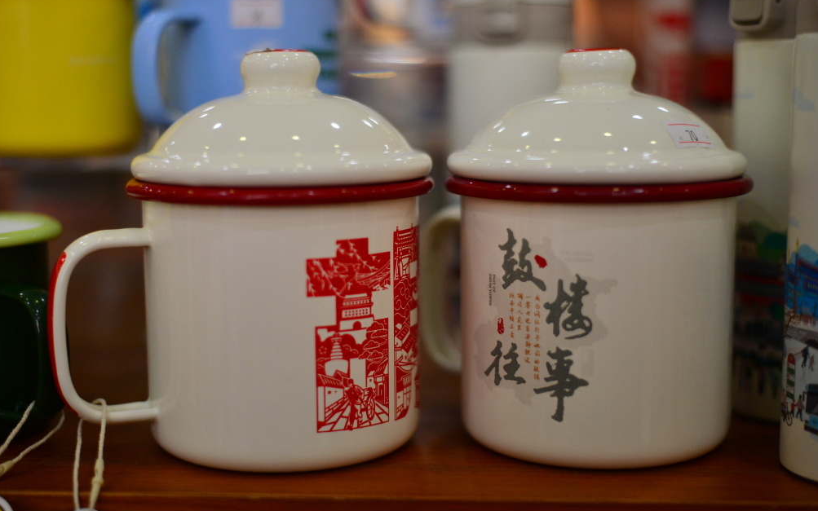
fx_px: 1159
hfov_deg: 38.9
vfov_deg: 24.9
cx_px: 409
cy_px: 260
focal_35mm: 52
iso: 640
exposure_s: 1/2000
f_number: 2
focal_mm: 50
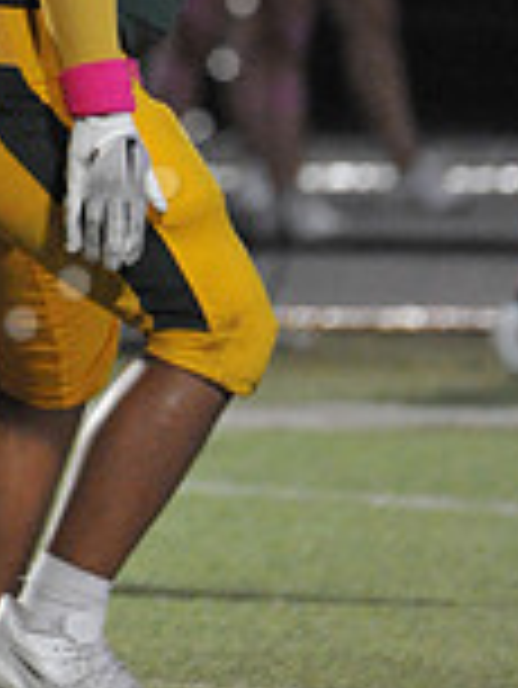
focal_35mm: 1678
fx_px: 33433
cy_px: -121
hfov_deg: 0.9
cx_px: -275
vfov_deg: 1.2
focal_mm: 460
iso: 6400
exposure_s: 1/200
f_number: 6.3
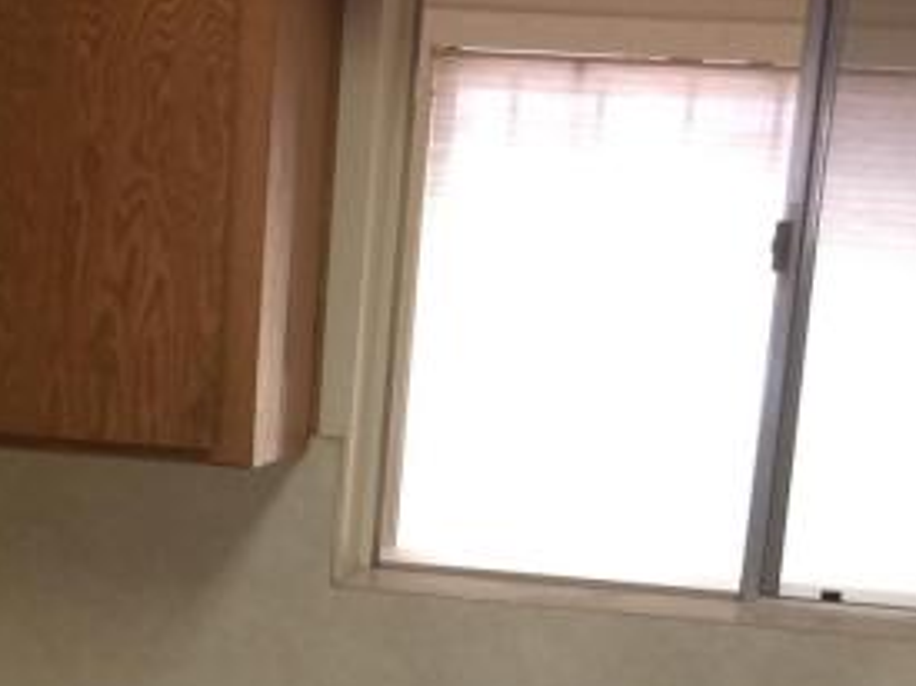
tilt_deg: -15.3
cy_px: 946
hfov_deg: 18.1
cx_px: 250
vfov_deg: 13.1
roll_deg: -2.5
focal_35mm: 108
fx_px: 2857
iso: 80
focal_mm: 4.15
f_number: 2.2
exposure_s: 1/30
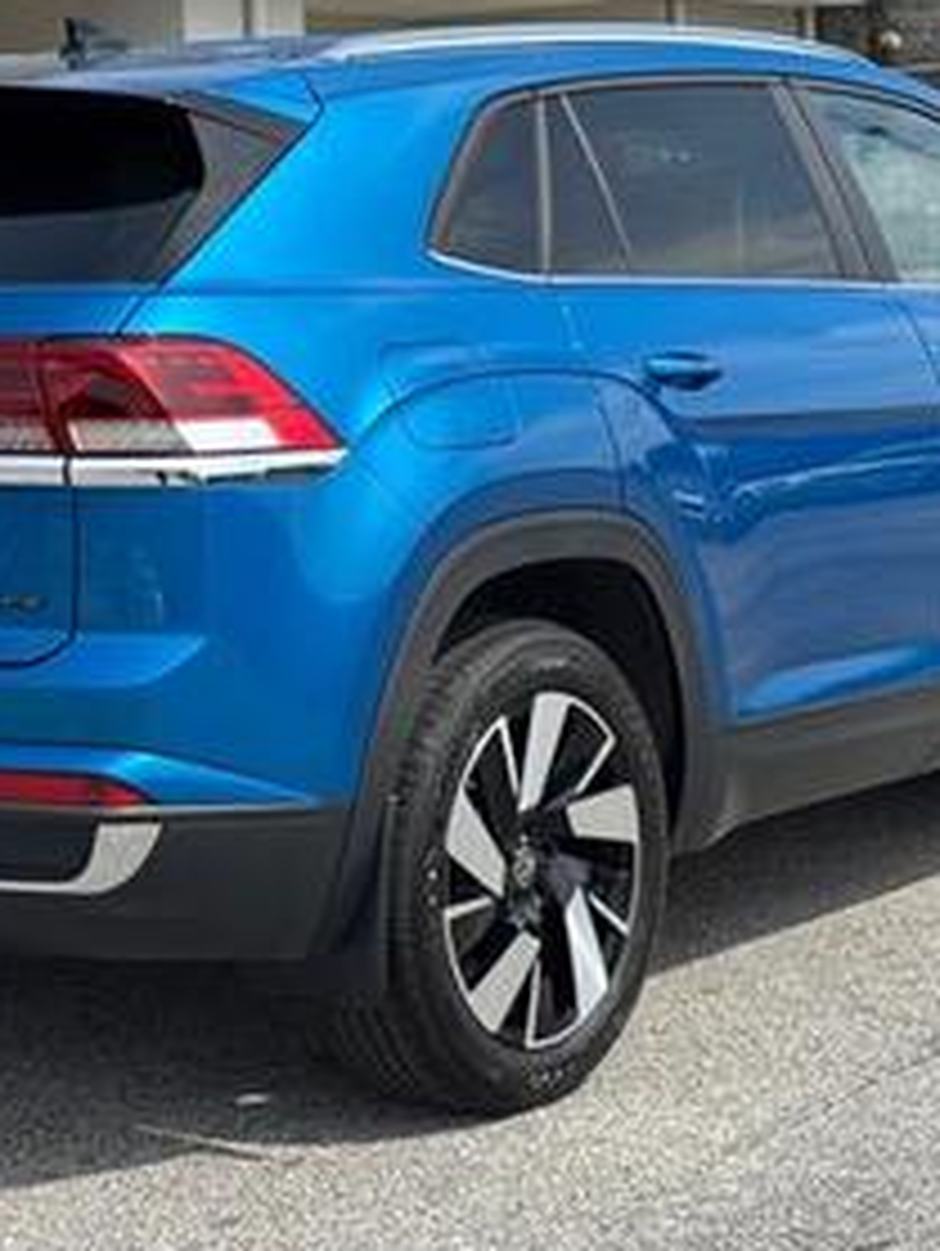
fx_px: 3145
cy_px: 508
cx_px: 360
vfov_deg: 22.5
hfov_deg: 17.0
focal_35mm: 87
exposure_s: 1/2833
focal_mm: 6.76
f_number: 1.78
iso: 64
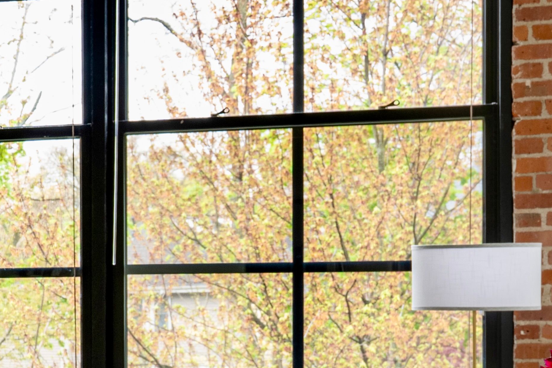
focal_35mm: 129
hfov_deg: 13.6
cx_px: -555
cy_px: 347
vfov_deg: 10.6
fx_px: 1978
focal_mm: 29
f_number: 8
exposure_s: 1/5
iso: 250
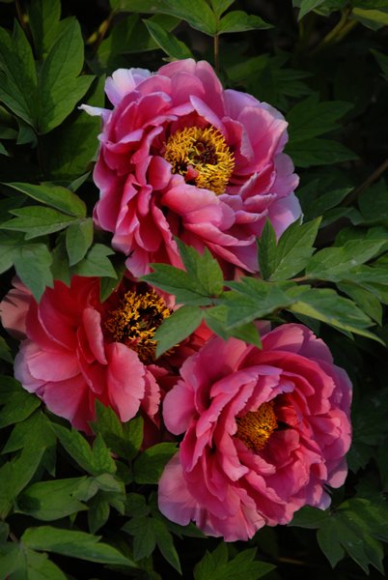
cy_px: 290
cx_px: 194
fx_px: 4833
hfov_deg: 4.6
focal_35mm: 300
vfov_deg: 6.9
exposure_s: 1/90
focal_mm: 200
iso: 100
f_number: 5.6
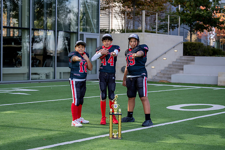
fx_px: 438
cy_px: 75
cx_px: 112
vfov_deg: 19.5
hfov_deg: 28.8
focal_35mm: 70
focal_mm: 70
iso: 100
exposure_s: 1/500
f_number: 2.8
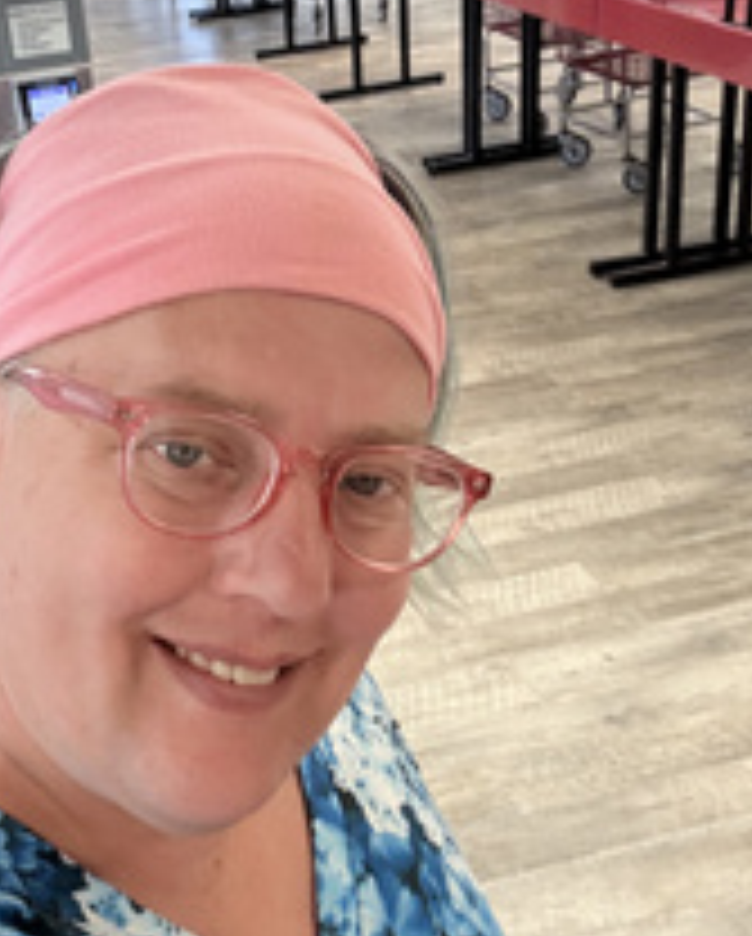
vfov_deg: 34.7
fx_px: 1499
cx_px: 225
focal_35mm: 54
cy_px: 504
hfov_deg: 27.9
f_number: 1.9
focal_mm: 2.69
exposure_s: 1/41
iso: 80
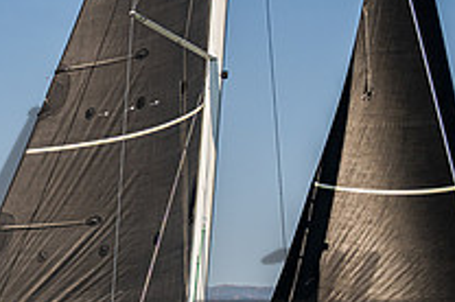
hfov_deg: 12.0
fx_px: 2145
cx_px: 48
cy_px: 355
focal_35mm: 170
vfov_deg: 8.0
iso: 500
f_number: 8
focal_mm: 58
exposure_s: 1/2500
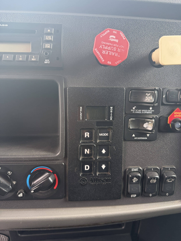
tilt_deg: -19.7
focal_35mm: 24
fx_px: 167
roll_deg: -1.8
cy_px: 120
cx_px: 90
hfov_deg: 56.8
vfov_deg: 71.6
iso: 200
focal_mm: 6.76
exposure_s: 1/121
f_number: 1.78
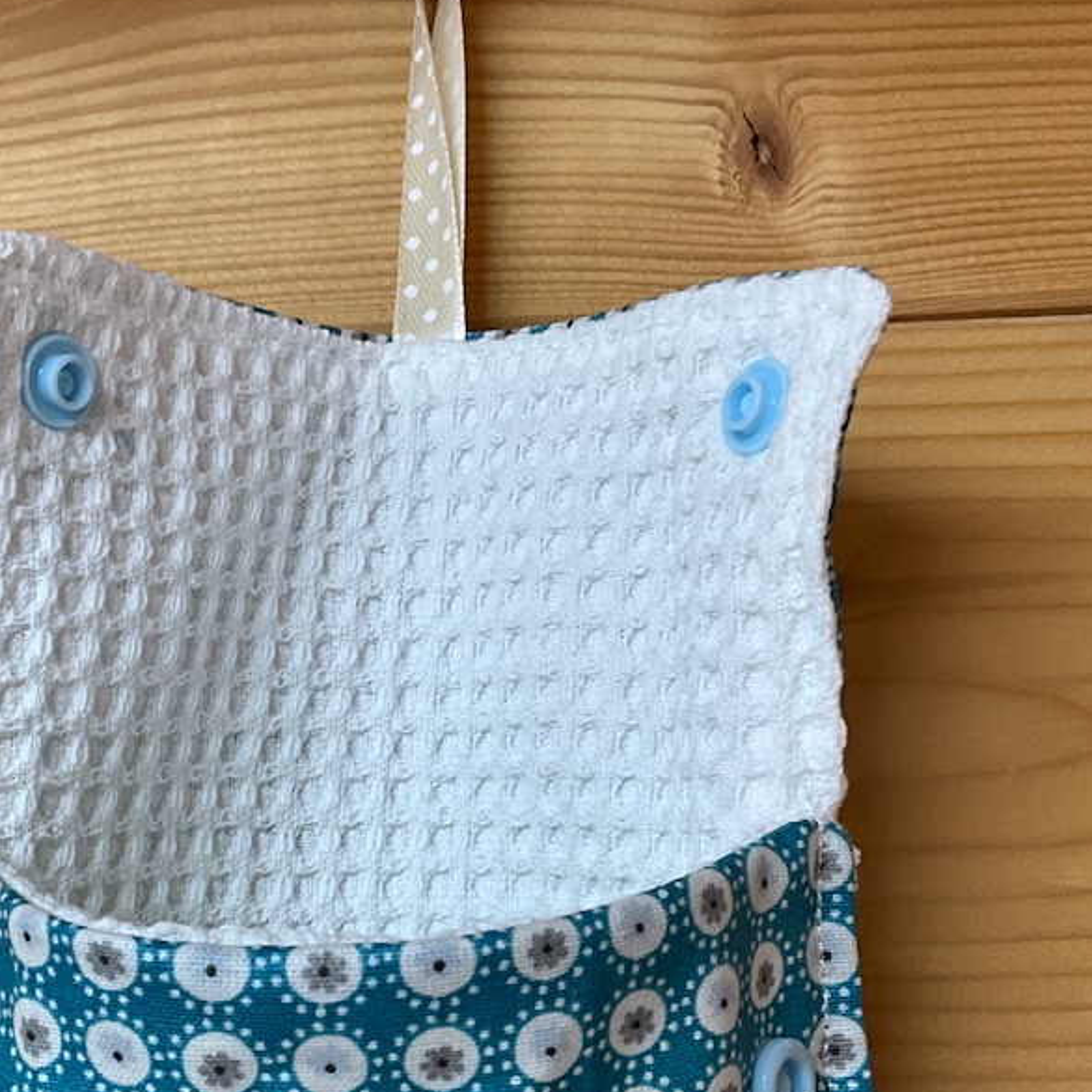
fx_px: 1999
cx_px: 416
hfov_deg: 30.4
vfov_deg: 29.8
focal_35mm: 56
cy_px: 881
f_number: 1.8
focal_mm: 3
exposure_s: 1/61
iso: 64
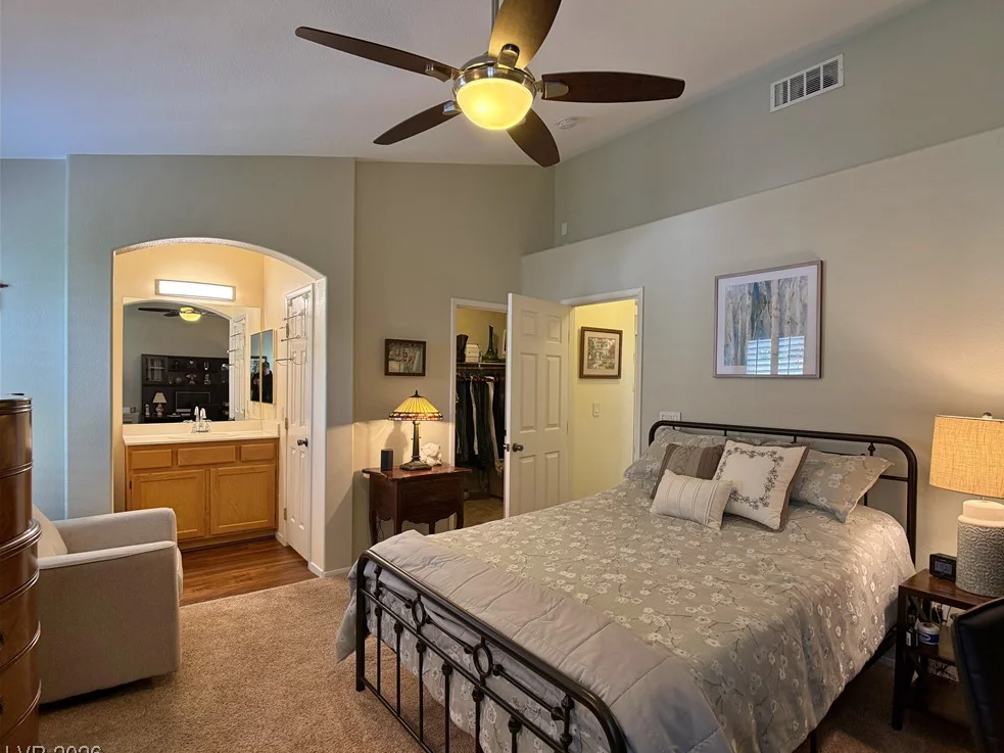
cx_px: 522
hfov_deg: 69.4
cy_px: 385
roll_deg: +0.0
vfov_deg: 54.9
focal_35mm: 25
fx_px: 725
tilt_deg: -0.6
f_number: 1.78
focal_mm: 6.76
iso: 320
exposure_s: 1/120
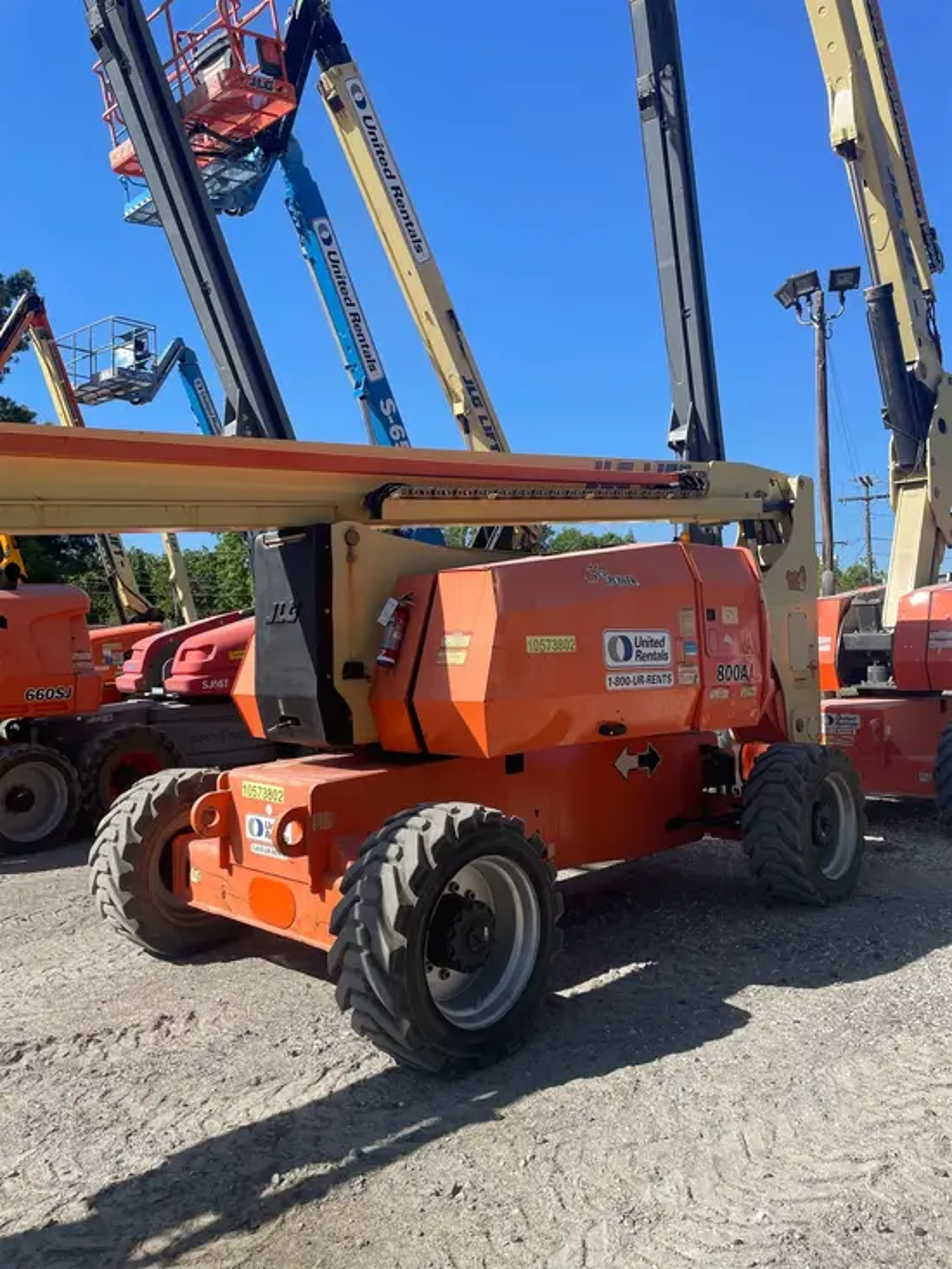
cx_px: 476
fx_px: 953
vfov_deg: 67.3
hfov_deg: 53.1
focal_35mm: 26
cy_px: 634
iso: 32
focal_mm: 4.2
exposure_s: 1/2747
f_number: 1.6
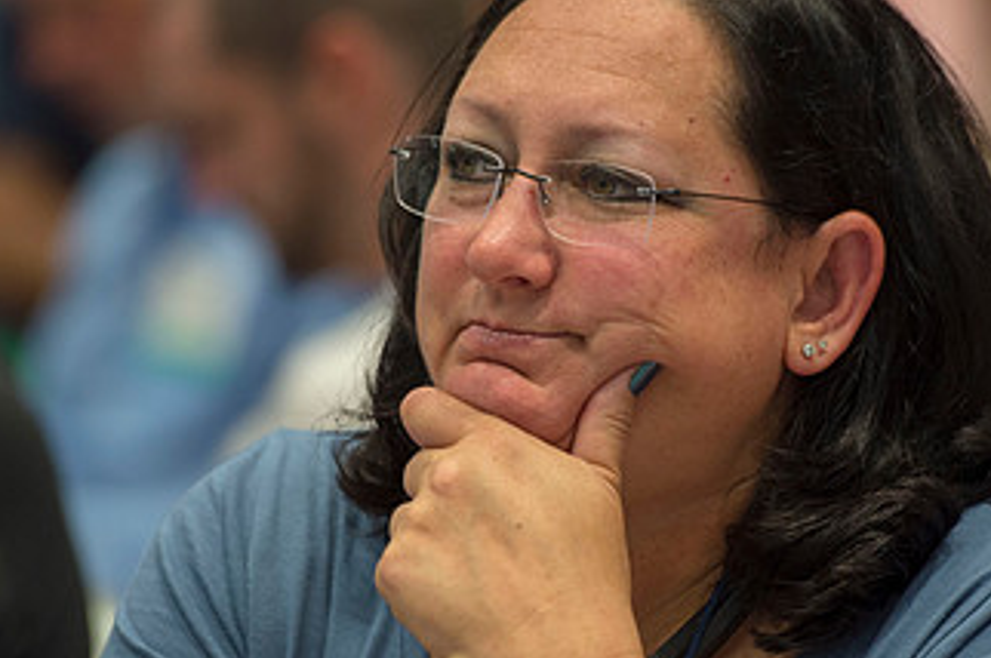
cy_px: 517
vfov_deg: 3.8
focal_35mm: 360
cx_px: 514
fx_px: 9900
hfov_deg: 5.7
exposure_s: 1/160
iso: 1250
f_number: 2.8
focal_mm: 200
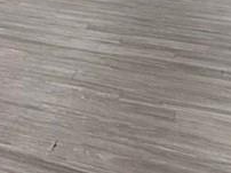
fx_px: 740
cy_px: -204
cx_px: -302
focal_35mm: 111
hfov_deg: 13.6
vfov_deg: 11.6
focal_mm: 2.22
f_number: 2.2
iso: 125
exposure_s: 1/120
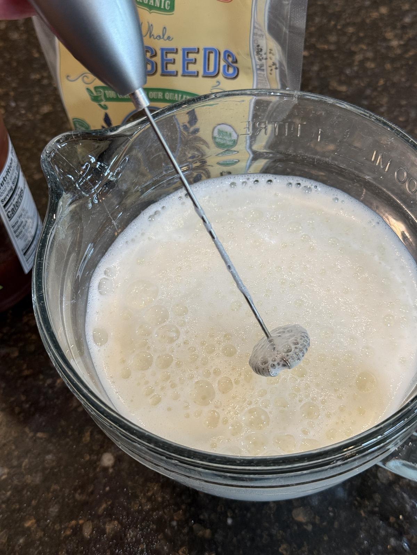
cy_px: 278
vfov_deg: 39.7
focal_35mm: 48
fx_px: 771
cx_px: 208
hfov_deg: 30.3
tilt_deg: -57.1
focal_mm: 6.76
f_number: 1.78
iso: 80
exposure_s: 1/120
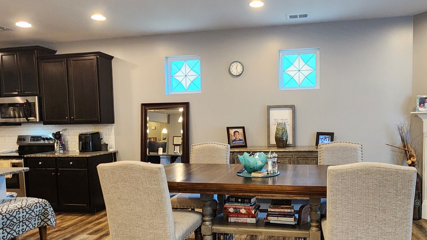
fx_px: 260
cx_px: 261
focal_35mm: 23
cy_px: 138
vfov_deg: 49.3
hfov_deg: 77.6
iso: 320
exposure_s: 1/30
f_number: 2.2
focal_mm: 2.2
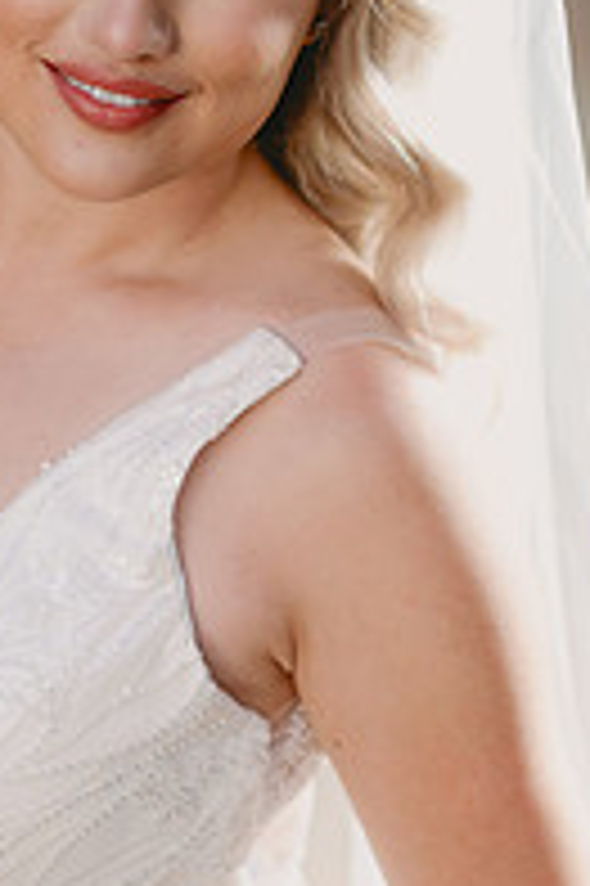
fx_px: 4777
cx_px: 173
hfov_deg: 7.1
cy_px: 445
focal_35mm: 194
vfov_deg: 10.6
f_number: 2
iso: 1000
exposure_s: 1/125
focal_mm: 85
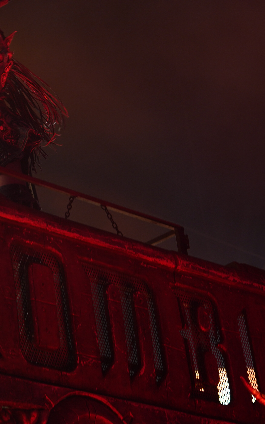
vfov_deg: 13.0
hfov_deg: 8.1
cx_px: 51
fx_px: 1860
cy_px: 212
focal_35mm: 161
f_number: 4
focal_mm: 105
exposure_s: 1/125
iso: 800
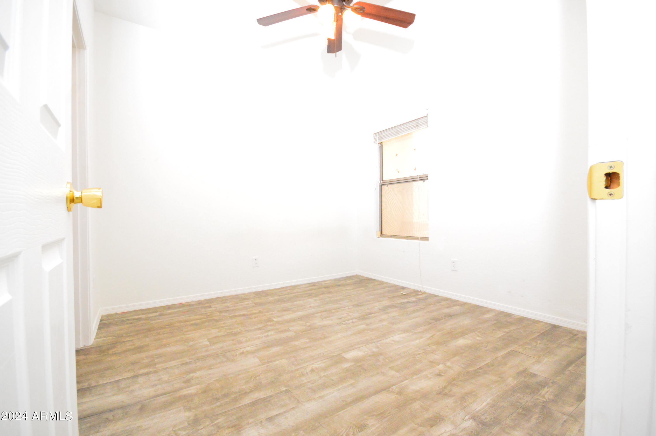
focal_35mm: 15
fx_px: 273
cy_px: 218
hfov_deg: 100.4
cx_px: 328
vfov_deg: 77.2
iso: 5600
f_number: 8
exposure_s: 1/100
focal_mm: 10
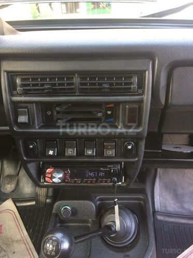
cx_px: 96
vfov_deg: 61.7
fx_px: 216
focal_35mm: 29
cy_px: 129
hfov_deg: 48.2
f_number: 2.2
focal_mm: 4.15
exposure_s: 1/33
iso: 100
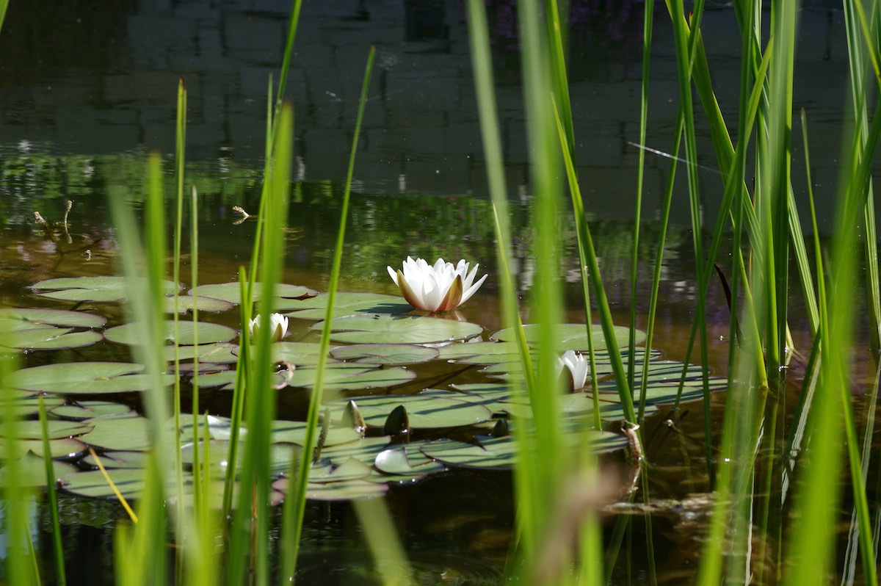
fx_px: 3668
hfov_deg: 13.7
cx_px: 440
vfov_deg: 9.1
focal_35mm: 150
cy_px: 293
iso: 400
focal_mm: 100
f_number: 9
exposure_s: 1/800
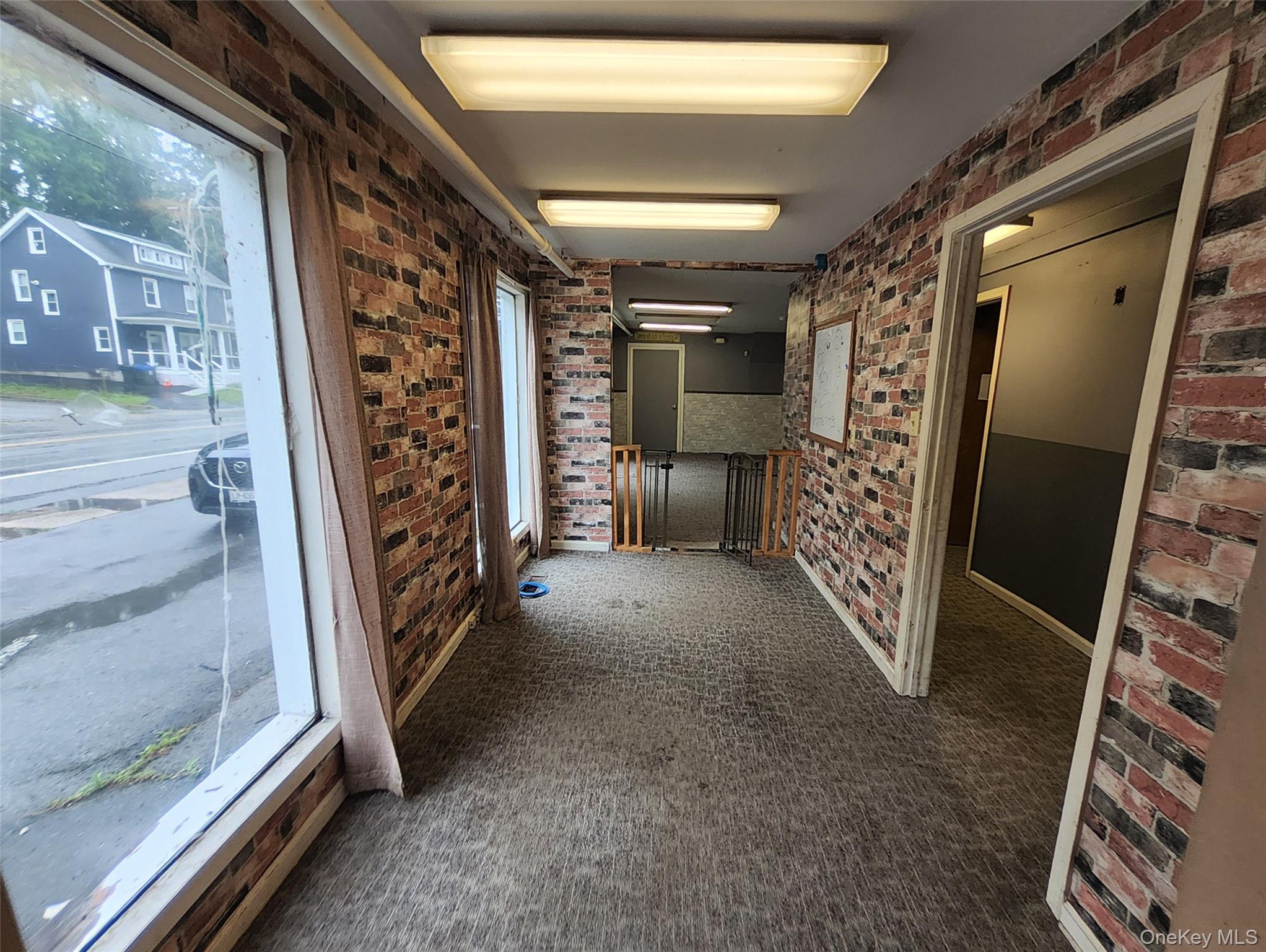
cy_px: 476
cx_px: 633
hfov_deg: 106.1
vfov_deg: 90.0
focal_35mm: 13
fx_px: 476
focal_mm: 1.13
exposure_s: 1/60
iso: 50
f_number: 2.2
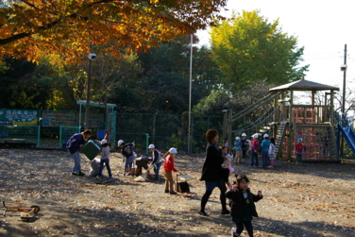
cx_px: 182
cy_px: 114
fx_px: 489
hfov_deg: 39.9
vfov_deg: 27.3
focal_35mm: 50
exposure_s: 1/180
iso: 200
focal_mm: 31
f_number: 6.7
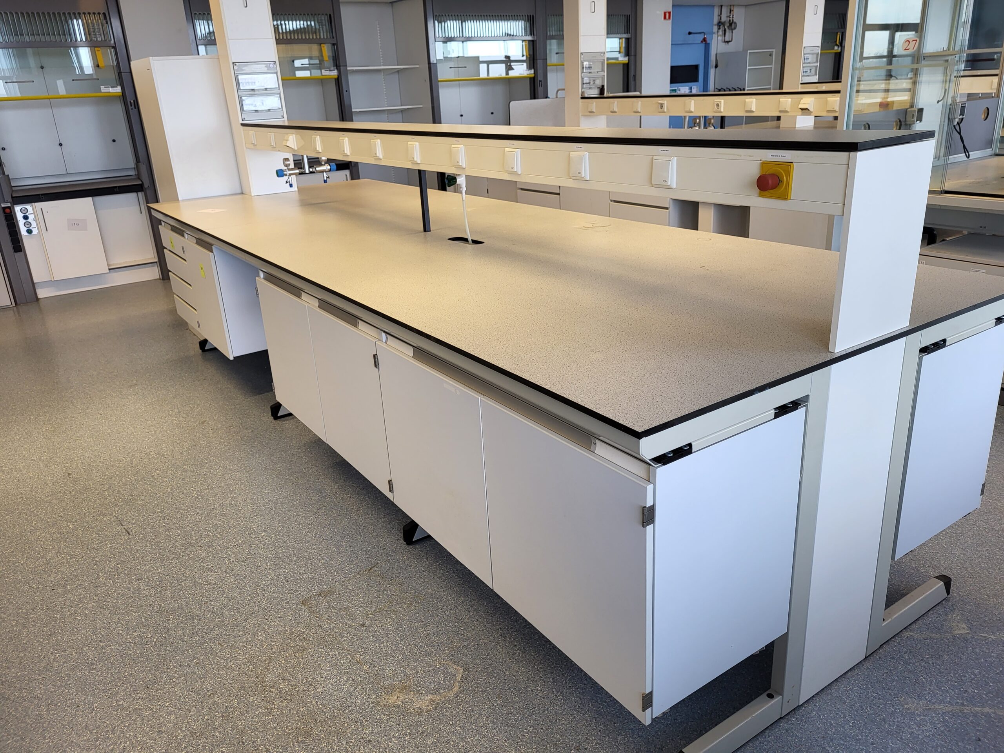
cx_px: 502
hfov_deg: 67.3
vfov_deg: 53.1
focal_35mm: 26
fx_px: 754
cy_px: 376
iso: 100
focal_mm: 5.4
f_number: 1.8
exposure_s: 1/100
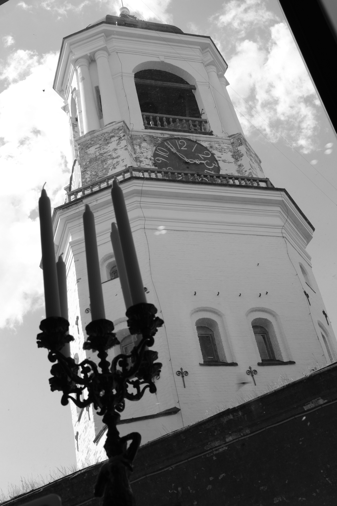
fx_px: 744
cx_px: 168
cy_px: 253
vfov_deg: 37.5
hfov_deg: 25.5
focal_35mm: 53
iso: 125
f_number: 16
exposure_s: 1/30
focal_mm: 35
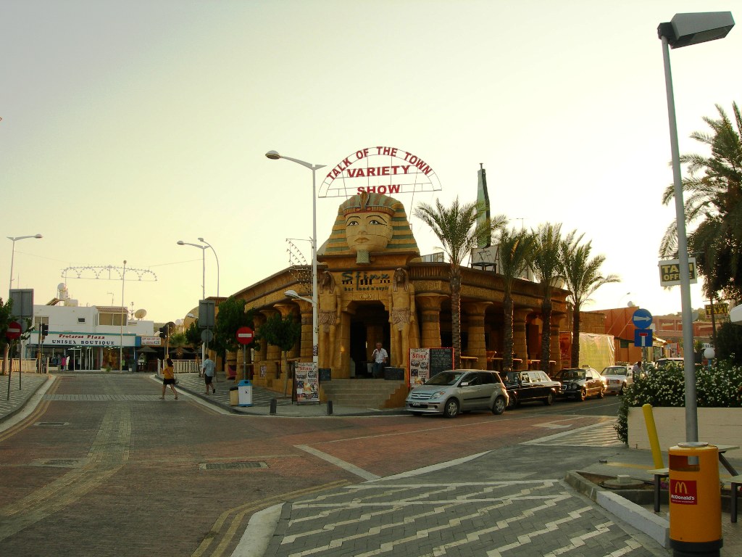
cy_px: 278
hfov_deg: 49.0
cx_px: 371
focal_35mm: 38
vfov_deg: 37.7
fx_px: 815
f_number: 4.8
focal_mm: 7.8
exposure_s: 1/160
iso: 50
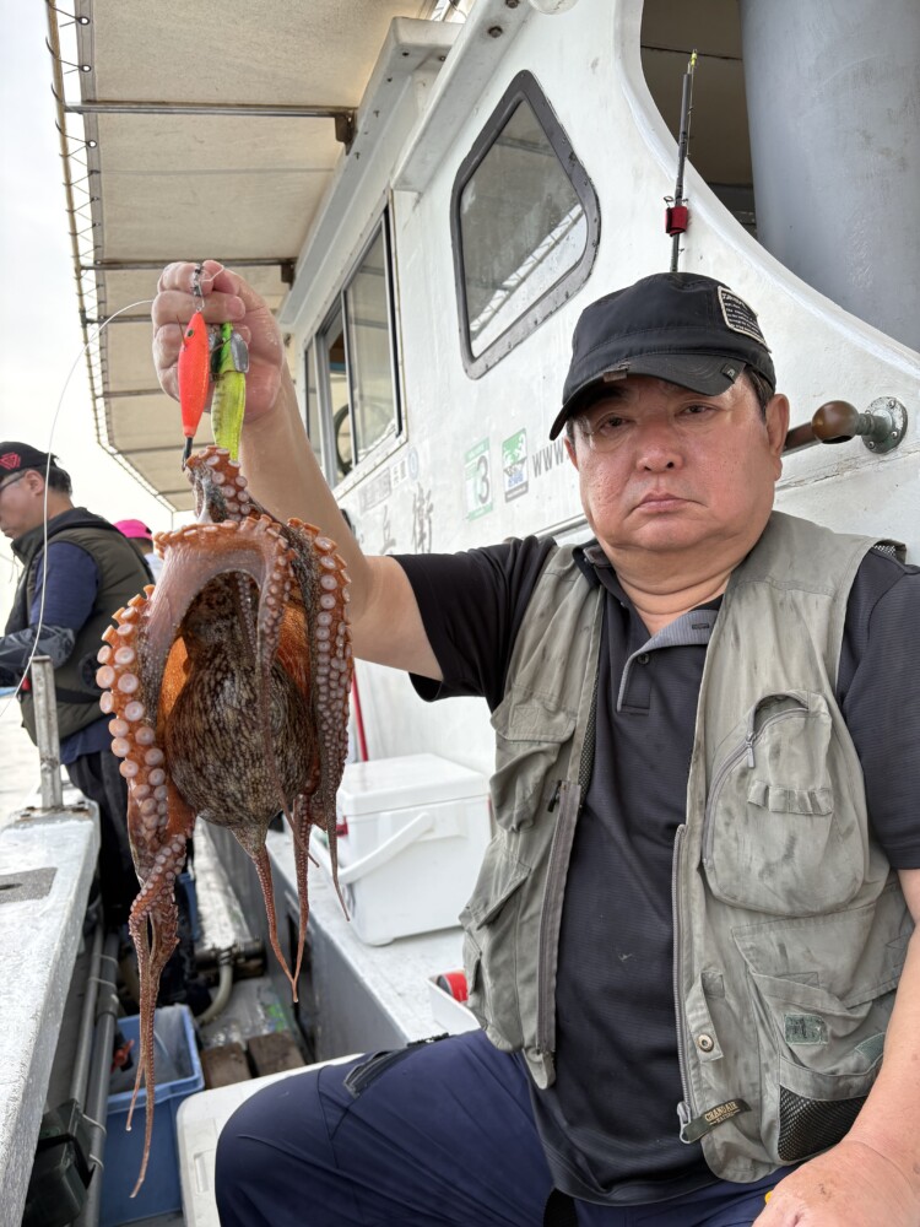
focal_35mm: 26
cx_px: 460
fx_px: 921
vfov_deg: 67.3
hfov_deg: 53.1
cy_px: 614
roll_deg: +4.5
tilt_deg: +4.1
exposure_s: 1/485
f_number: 1.6
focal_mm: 5.96
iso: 50
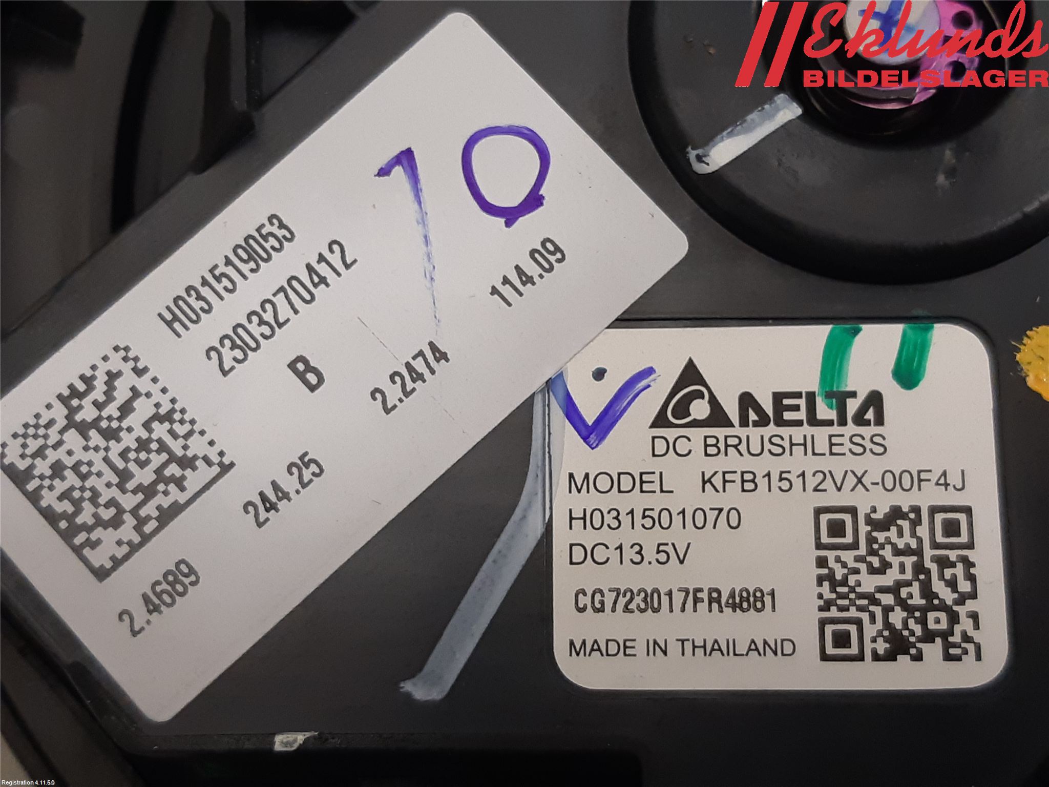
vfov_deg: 53.1
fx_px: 788
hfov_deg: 67.3
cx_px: 524
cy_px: 394
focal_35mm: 26
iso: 160
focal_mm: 3.93
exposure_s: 1/50
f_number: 1.7
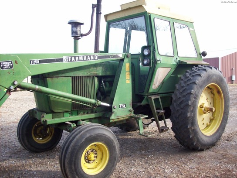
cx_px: 118
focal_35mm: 36
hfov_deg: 51.4
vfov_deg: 39.7
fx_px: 246
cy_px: 89
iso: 80
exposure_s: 1/211
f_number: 2.7
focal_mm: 6
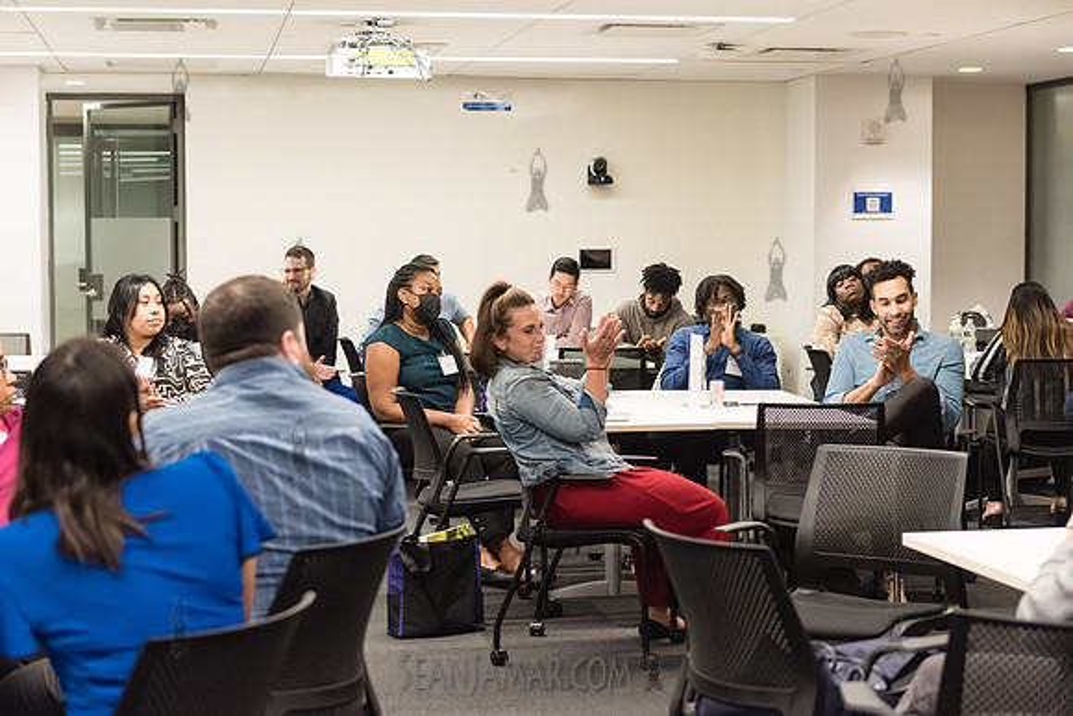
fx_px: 2126
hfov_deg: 28.3
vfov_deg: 19.1
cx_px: 536
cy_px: 358
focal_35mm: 71
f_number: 4
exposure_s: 1/250
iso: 2500
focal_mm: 70
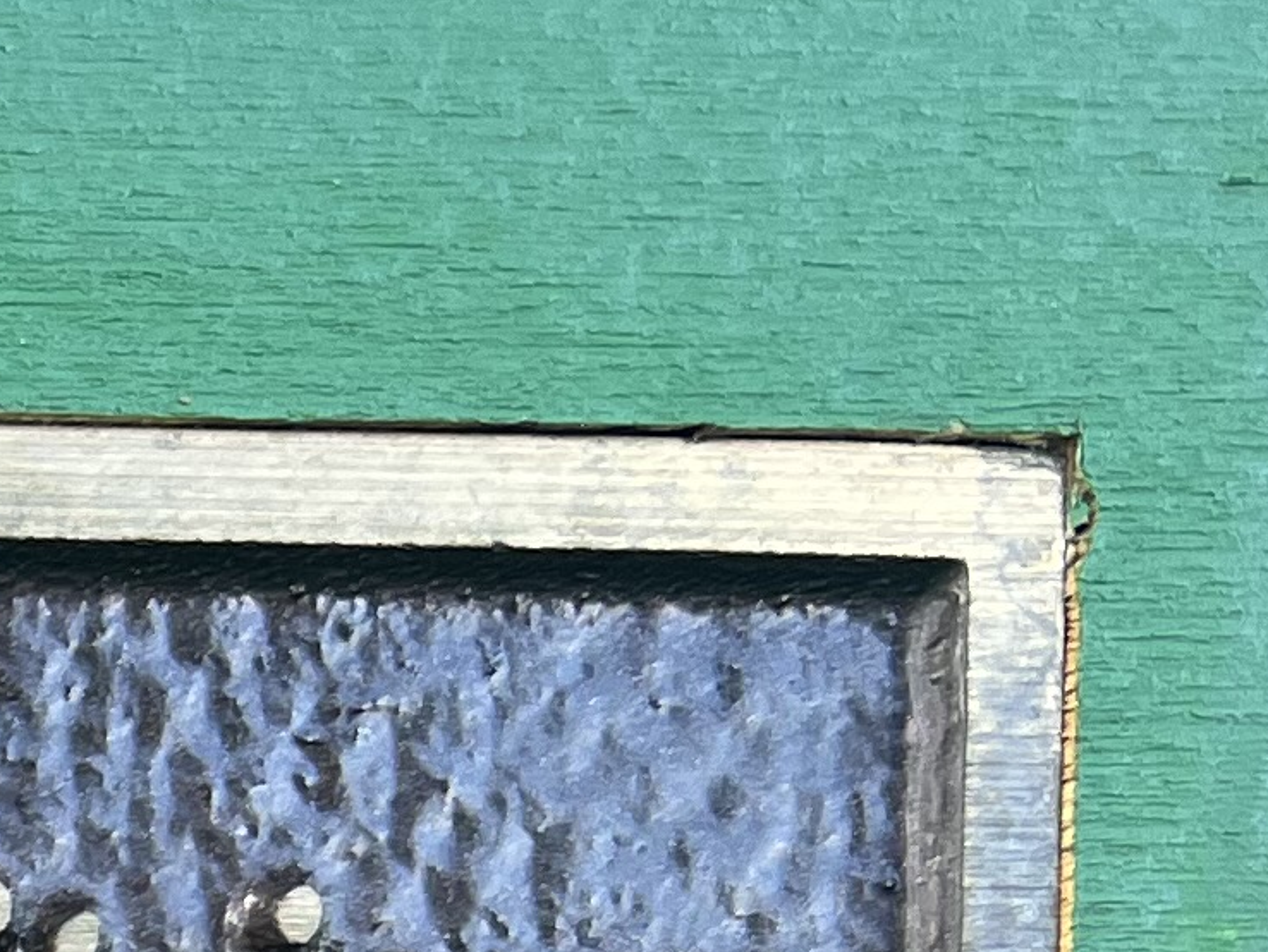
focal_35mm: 142
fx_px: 5203
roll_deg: -0.6
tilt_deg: -10.3
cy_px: 1980
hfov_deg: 11.0
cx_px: -2060
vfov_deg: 9.7
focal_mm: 5.7
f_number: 1.5
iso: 40
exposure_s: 1/121
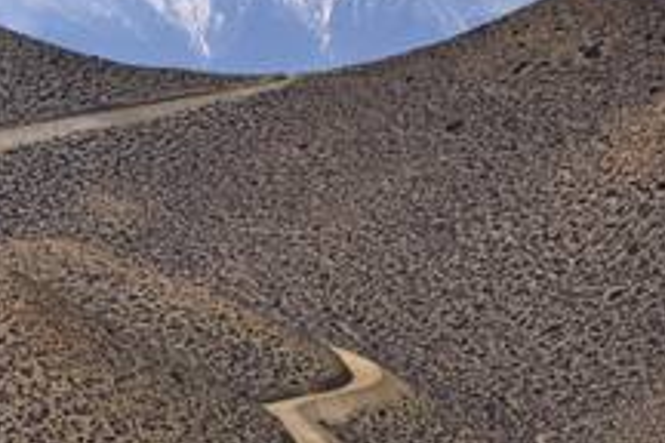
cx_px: -142
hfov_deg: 9.8
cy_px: 281
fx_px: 3823
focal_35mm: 207
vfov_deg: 6.6
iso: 400
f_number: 11
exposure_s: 1/1000
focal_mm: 64
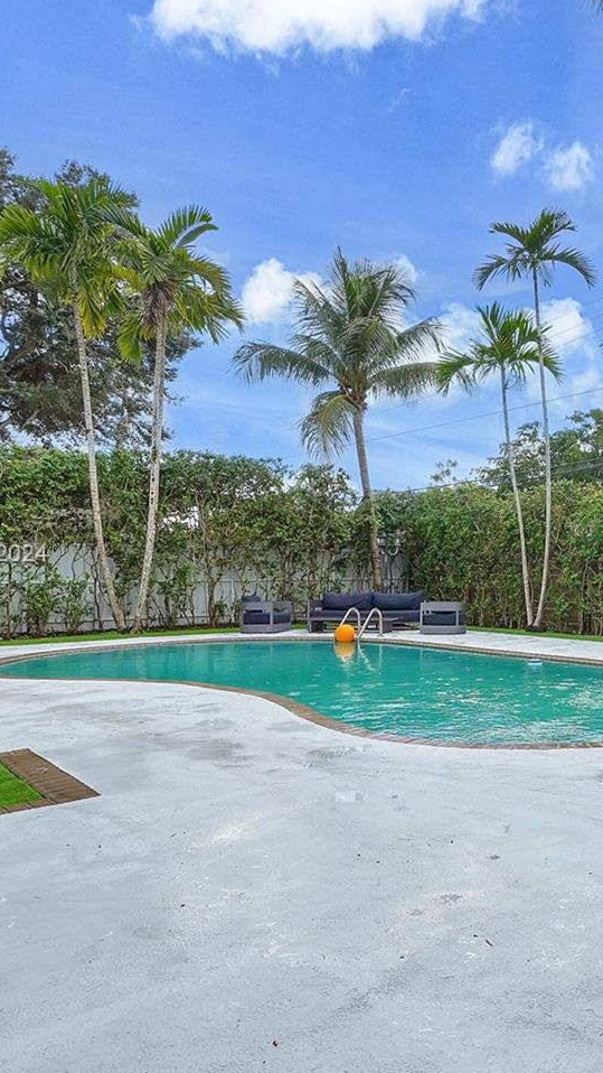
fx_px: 796
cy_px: 556
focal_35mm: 28
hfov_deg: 37.6
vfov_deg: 67.9
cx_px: 585
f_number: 8
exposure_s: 1/500
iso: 400
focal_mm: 16
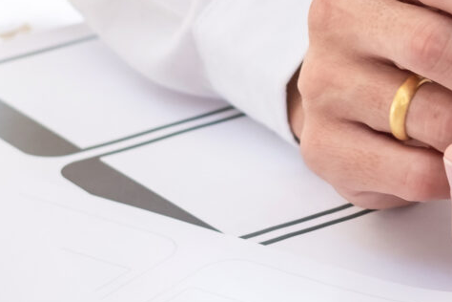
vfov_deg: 4.8
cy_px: 229
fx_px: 3591
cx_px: 729
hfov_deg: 7.1
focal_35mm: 286
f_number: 2.8
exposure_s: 1/160
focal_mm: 35
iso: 200
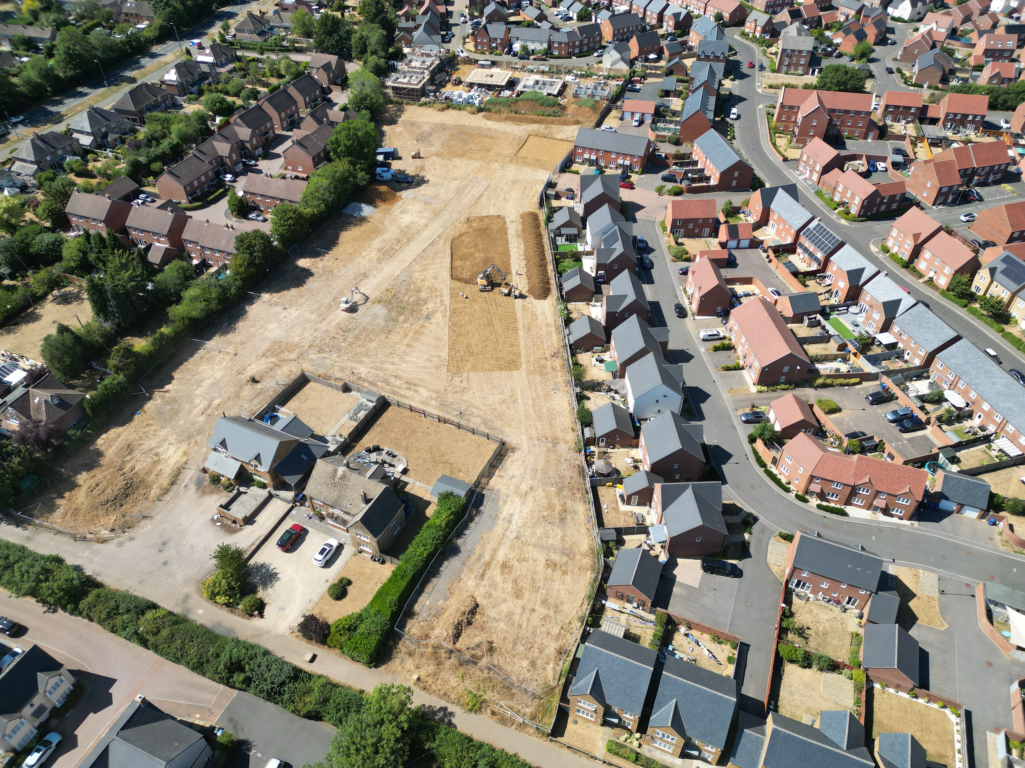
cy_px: 384
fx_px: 711
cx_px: 512
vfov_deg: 56.8
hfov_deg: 71.6
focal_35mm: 24
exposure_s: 1/2000
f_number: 1.7
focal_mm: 6.72
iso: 130
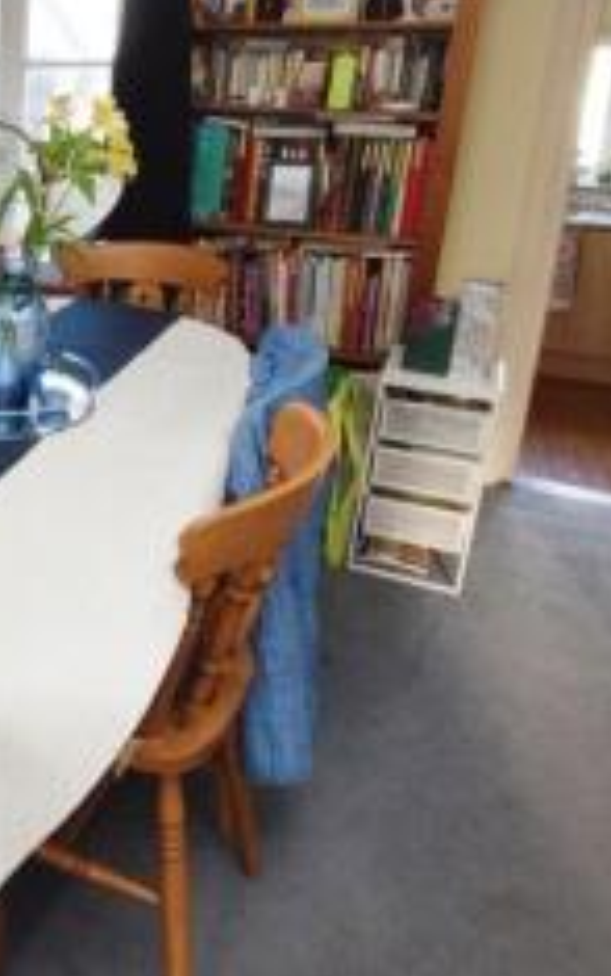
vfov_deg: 61.2
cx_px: -29
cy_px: 471
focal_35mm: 31
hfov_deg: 35.8
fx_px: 825
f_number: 16
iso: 1600
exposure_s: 1/6
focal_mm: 10
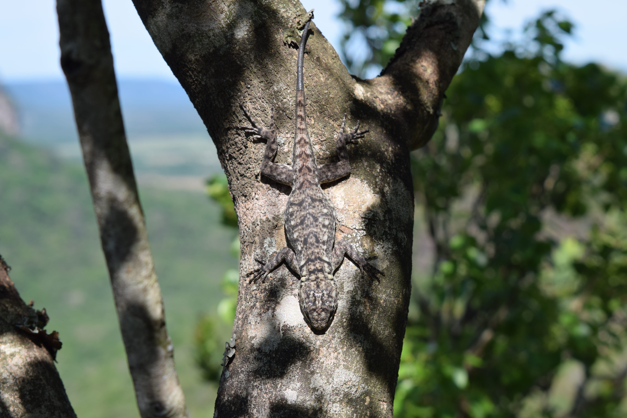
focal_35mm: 84
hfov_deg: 24.3
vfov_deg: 16.4
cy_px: 208
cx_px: 317
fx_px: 1454
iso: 200
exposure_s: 1/320
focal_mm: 55
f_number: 9
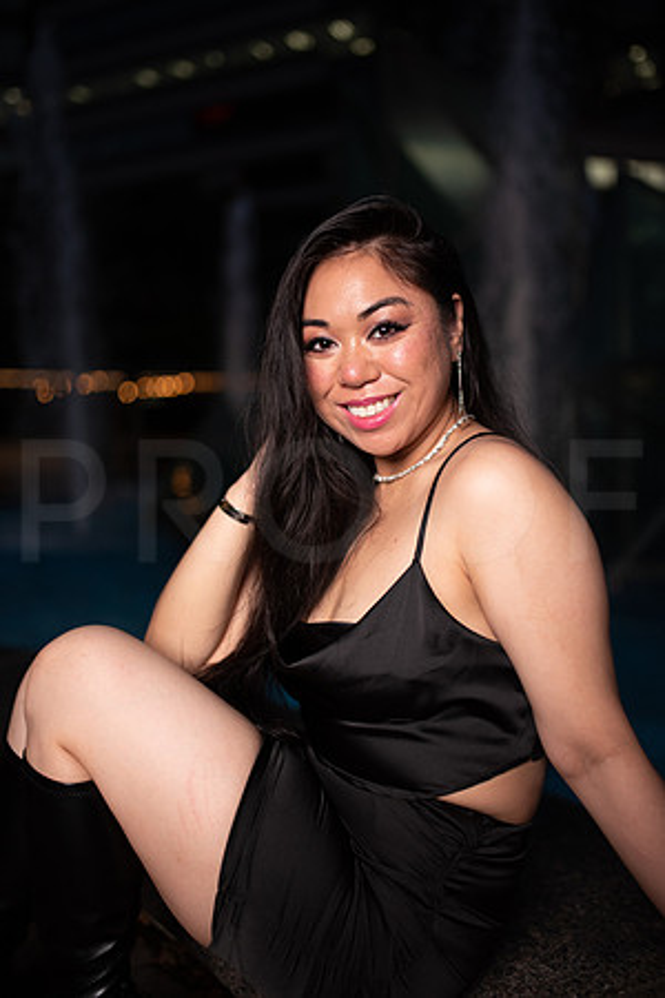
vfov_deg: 54.4
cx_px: 332
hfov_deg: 37.9
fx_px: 970
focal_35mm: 35
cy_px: 499
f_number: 1.4
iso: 640
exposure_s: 1/1000
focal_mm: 35
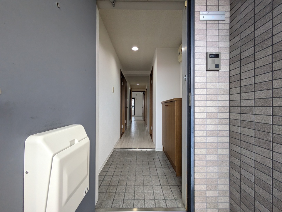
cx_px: 141
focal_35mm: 14
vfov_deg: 85.7
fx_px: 114
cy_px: 106
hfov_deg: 102.1
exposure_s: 1/120
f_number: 2.2
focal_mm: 1.83
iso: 191
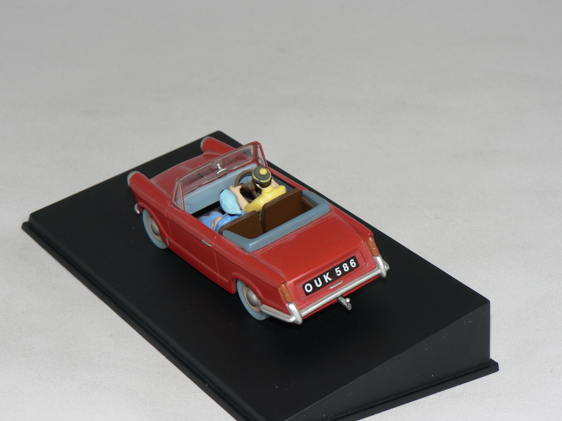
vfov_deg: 15.9
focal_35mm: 93
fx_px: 1510
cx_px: 281
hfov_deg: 21.1
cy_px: 210
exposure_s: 1/60
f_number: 4
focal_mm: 15.5
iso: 80
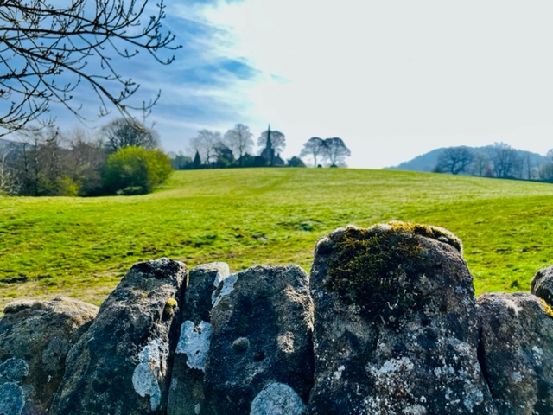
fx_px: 415
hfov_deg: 67.3
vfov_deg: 53.1
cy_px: 208
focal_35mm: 26
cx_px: 276
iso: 50
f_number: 1.6
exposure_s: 1/983
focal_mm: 5.1
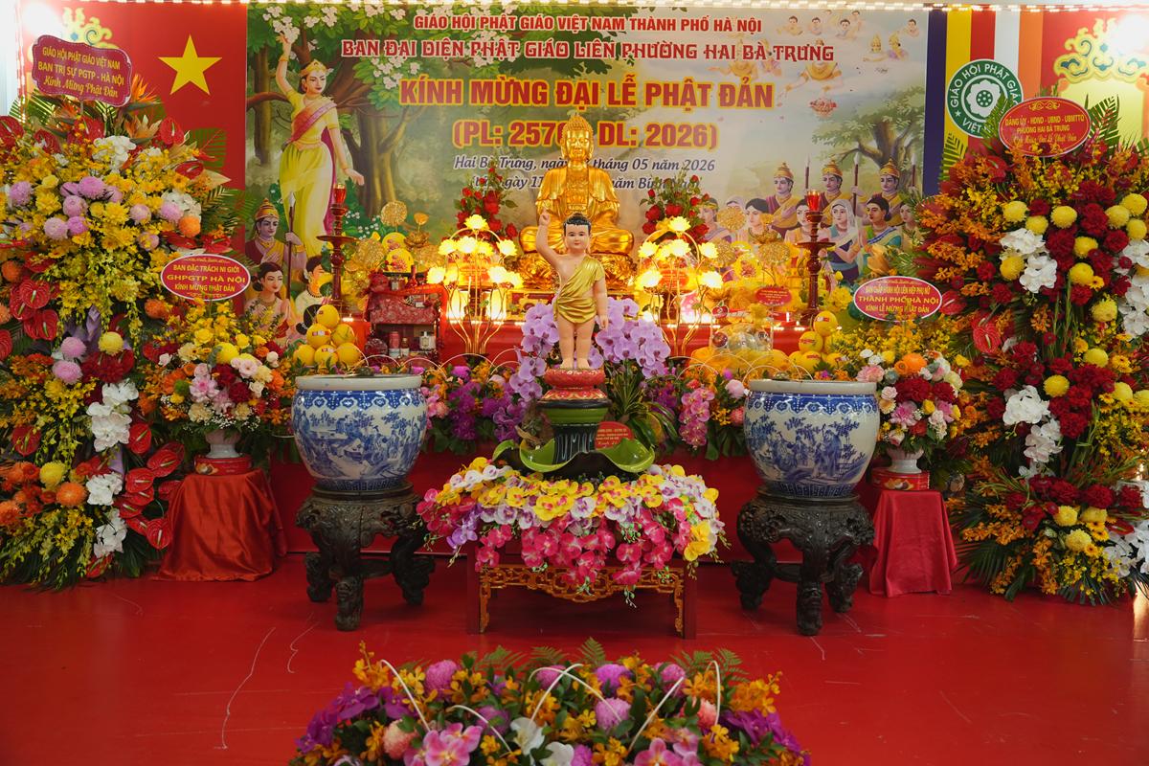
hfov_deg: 67.4
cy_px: 383
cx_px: 574
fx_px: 862
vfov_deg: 47.9
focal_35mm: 27
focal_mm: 27
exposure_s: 1/160
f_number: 2.8
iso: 1250
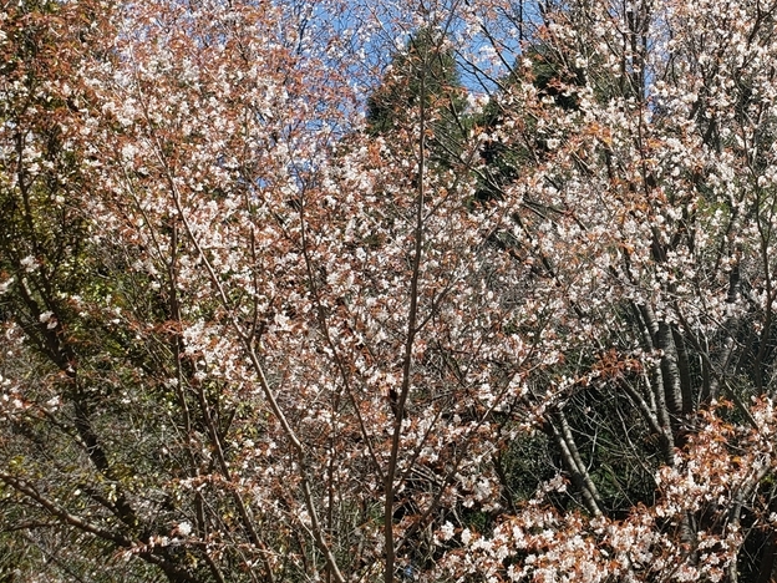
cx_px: 628
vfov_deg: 27.8
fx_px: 1122
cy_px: 40
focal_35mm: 50
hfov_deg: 36.8
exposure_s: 1/970
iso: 50
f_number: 2.4
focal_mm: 4.3
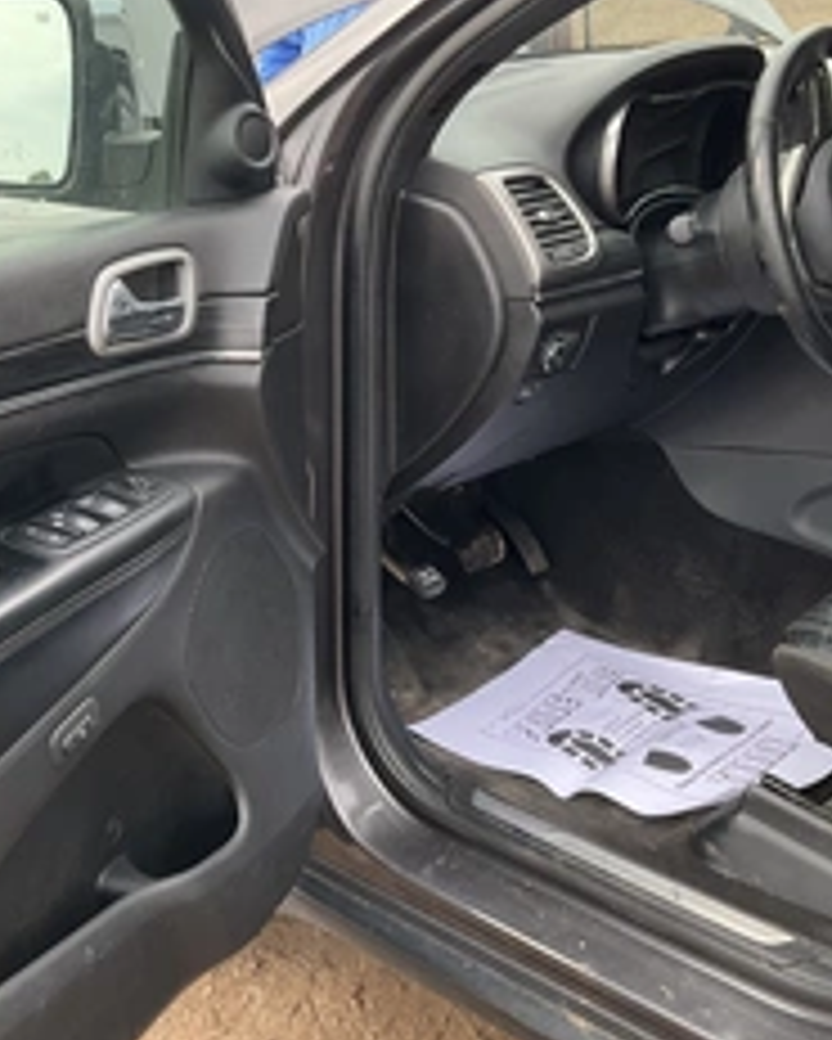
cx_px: 369
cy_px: 581
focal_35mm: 49
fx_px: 1507
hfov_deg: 30.8
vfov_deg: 38.0
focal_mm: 3
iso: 40
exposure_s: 1/122
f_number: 1.8
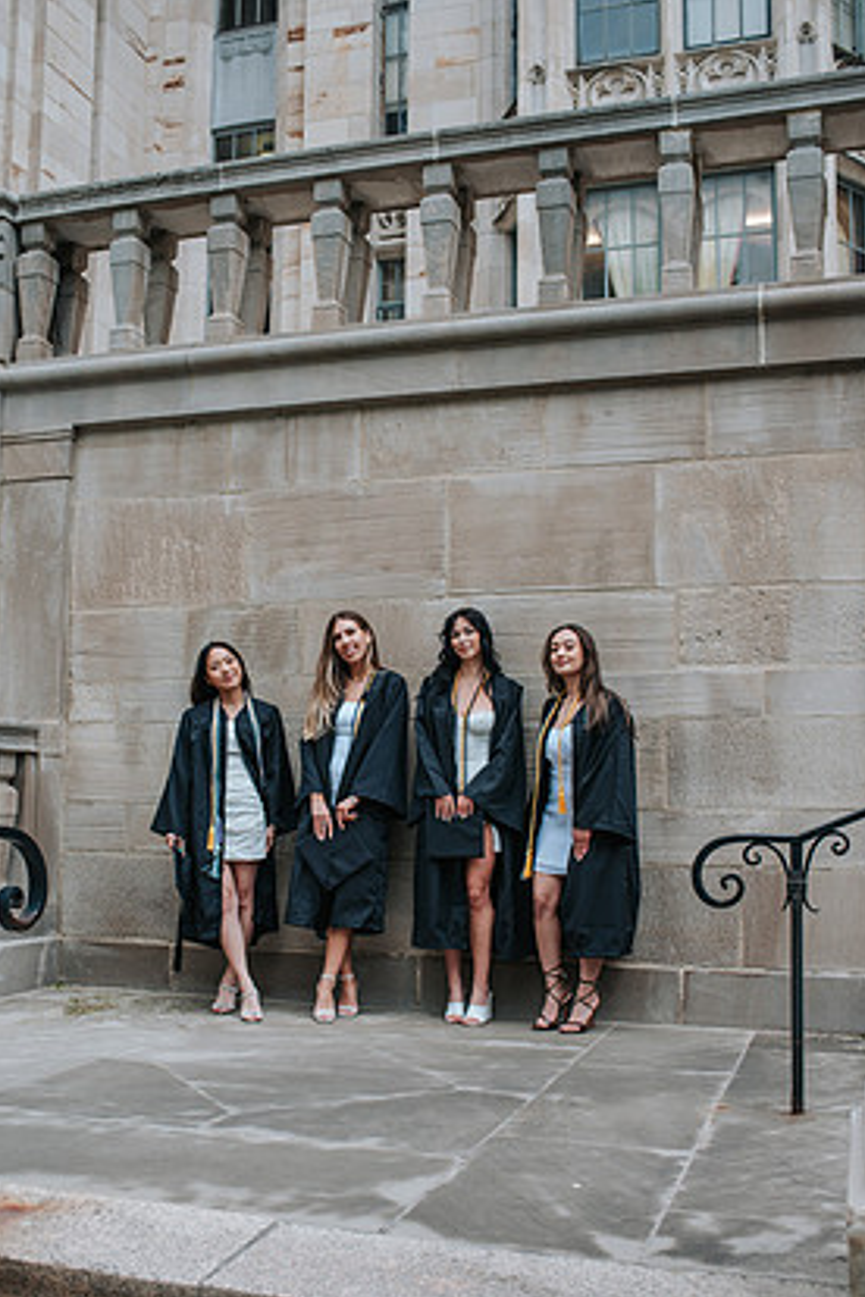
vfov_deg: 50.6
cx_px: 414
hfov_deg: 35.0
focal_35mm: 38
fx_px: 1369
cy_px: 702
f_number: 3.5
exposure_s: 1/320
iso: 160
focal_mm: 35
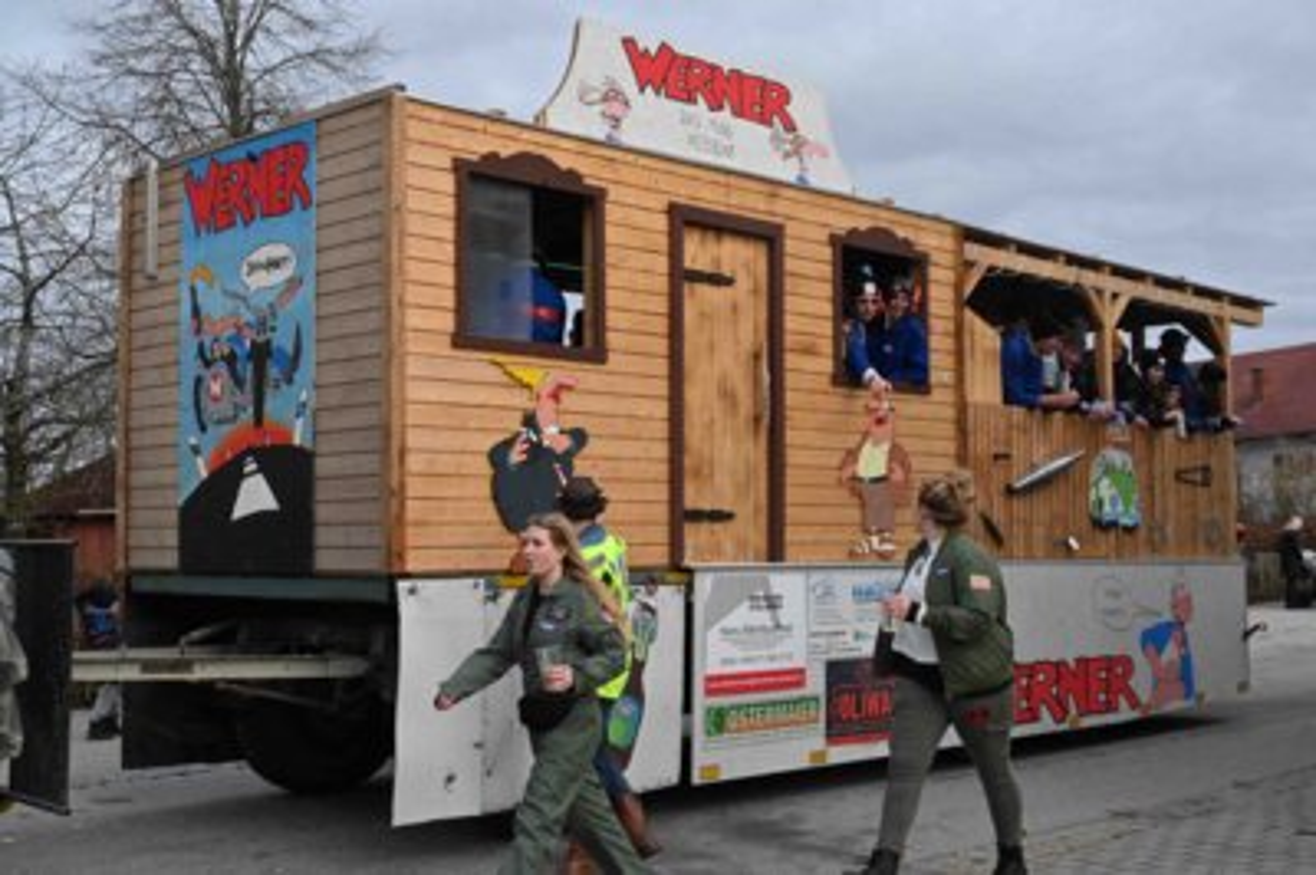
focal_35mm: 43
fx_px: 1571
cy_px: 438
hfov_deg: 45.5
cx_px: 658
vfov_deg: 31.1
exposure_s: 1/800
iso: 2500
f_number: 14
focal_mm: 43
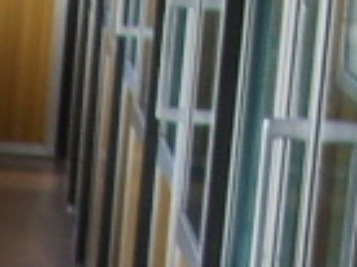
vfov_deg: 4.8
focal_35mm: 290
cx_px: -171
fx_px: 2986
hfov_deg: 6.8
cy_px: 848
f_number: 3.5
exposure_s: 1/15
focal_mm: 6.6
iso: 63
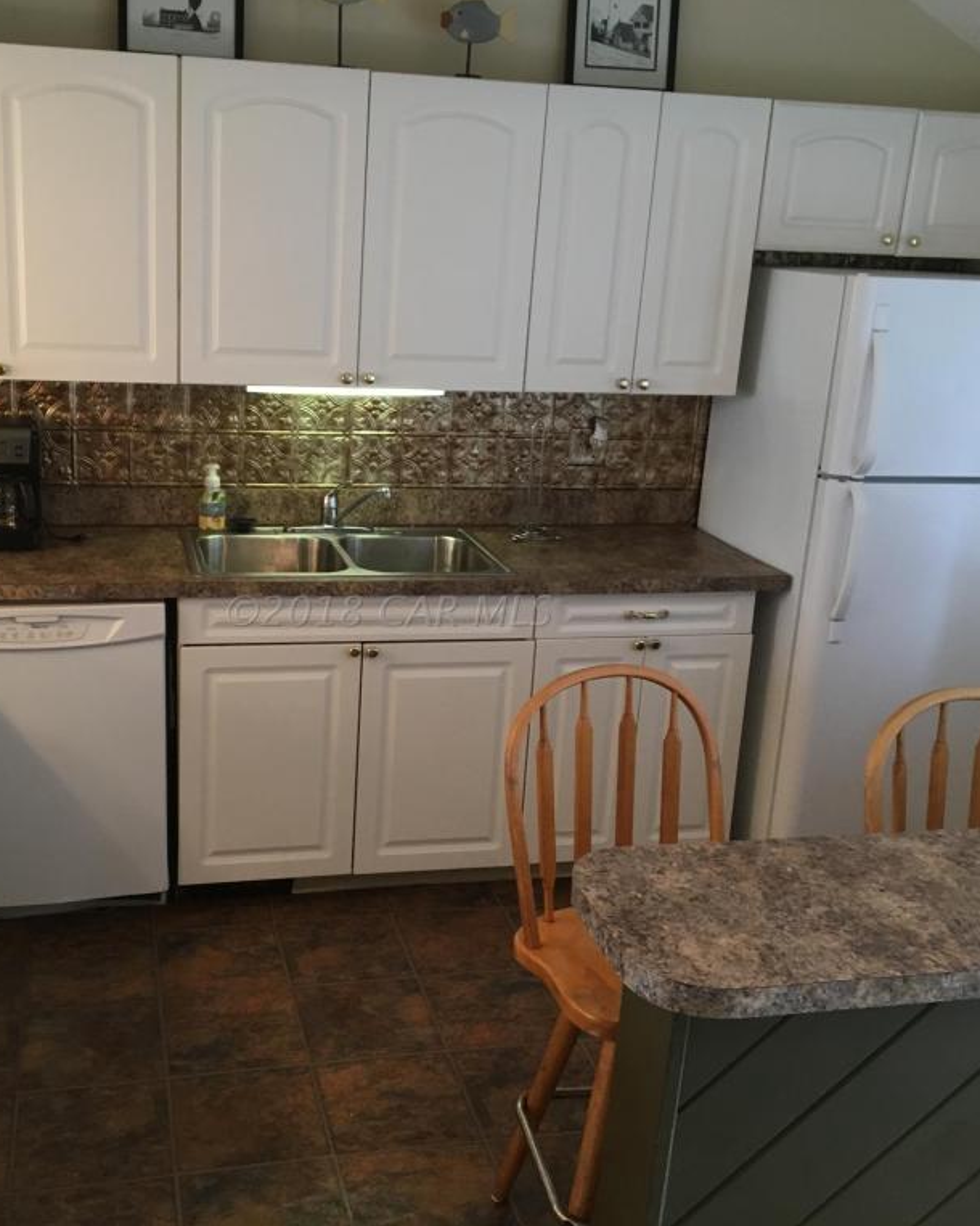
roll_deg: -3.0
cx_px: 389
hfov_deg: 39.0
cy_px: 611
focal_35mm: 38
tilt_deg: -14.5
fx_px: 1378
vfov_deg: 47.9
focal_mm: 4.15
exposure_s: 1/30
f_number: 2.2
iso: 100
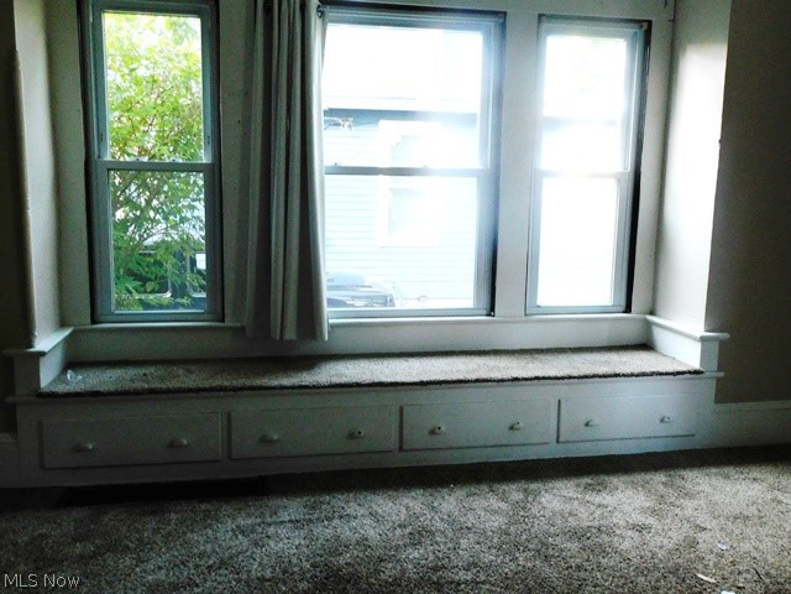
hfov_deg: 60.0
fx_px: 686
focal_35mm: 30
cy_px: 297
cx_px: 396
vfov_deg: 46.8
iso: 360
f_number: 3.2
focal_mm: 5.3
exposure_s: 1/30
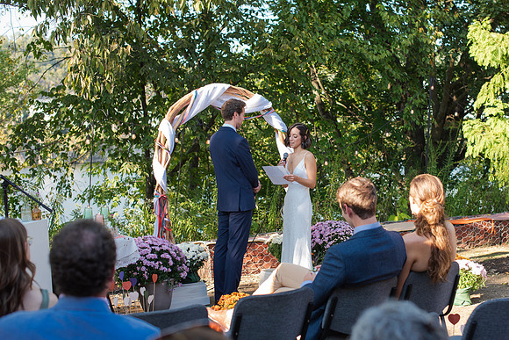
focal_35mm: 58
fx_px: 826
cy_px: 170
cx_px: 297
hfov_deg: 34.2
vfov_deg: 23.2
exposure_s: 1/1000
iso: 640
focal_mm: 50
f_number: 3.5
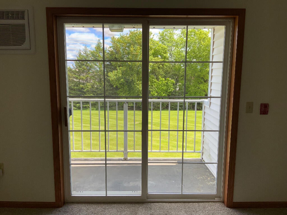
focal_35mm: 29
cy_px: 108
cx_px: 144
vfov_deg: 48.2
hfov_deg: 61.7
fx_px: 240
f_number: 1.8
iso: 16
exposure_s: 1/322
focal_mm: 3
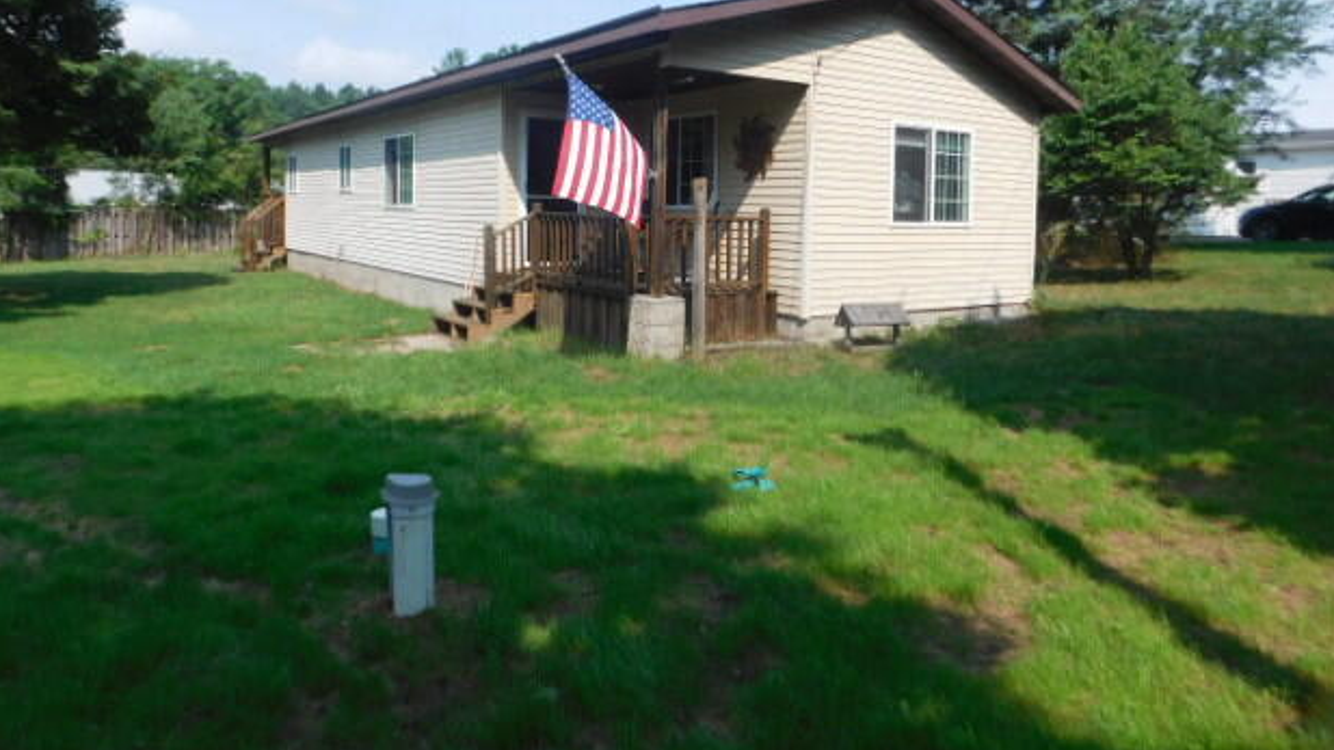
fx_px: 920
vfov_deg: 43.6
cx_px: 651
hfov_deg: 71.9
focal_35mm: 26
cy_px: 238
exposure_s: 1/1250
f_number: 3
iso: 125
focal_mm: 4
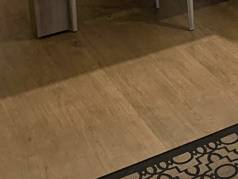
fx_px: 701
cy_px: -148
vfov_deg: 13.0
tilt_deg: -10.5
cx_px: 436
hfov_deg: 16.1
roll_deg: -0.2
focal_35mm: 102
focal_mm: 4.25
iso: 160
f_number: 1.8
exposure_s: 1/60
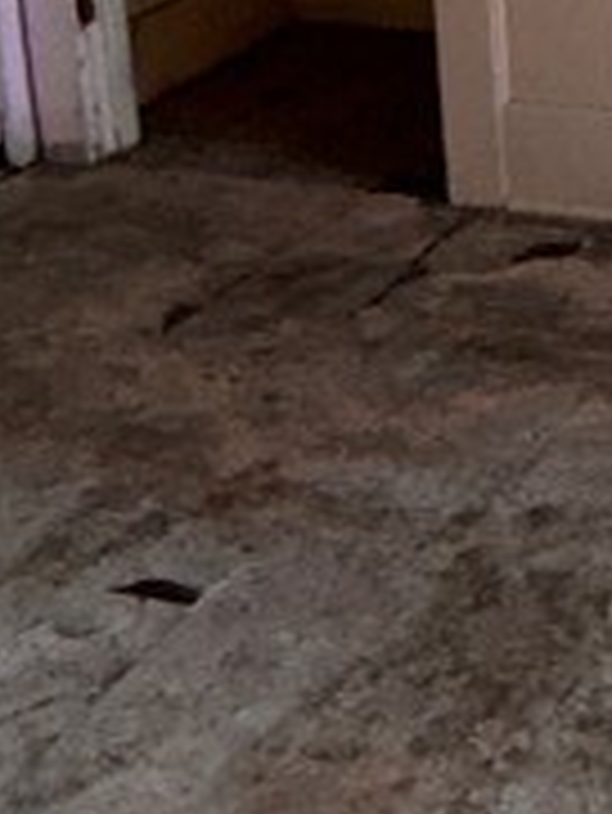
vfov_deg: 23.0
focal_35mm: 79
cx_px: 846
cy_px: -112
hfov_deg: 17.3
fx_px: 1860
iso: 80
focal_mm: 2.22
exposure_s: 1/60
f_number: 2.2
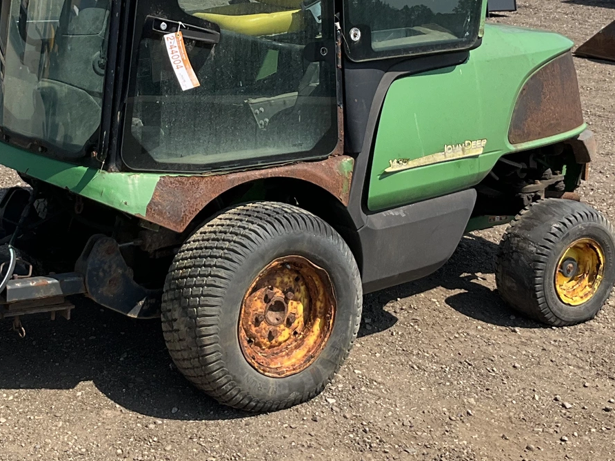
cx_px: 199
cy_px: 94
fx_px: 1155
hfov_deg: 29.6
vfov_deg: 22.3
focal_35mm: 65
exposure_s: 1/1412
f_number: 1.8
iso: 25
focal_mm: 3
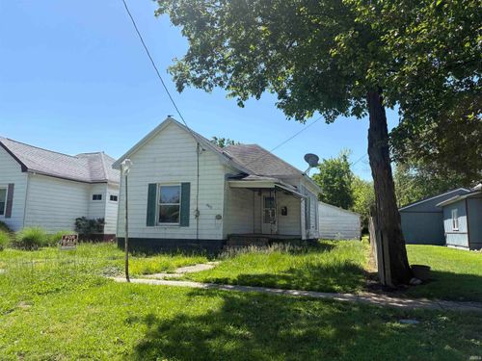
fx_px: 362
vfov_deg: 53.1
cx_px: 241
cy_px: 180
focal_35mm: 26
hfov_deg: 67.3
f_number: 1.6
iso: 50
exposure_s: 1/2283
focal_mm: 5.96
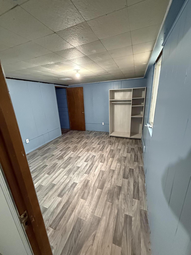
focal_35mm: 14
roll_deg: +2.3
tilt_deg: -16.6
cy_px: 128
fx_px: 103
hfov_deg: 85.7
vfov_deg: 102.1
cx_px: 96
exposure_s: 1/60
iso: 1000
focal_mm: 2.22
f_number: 2.2
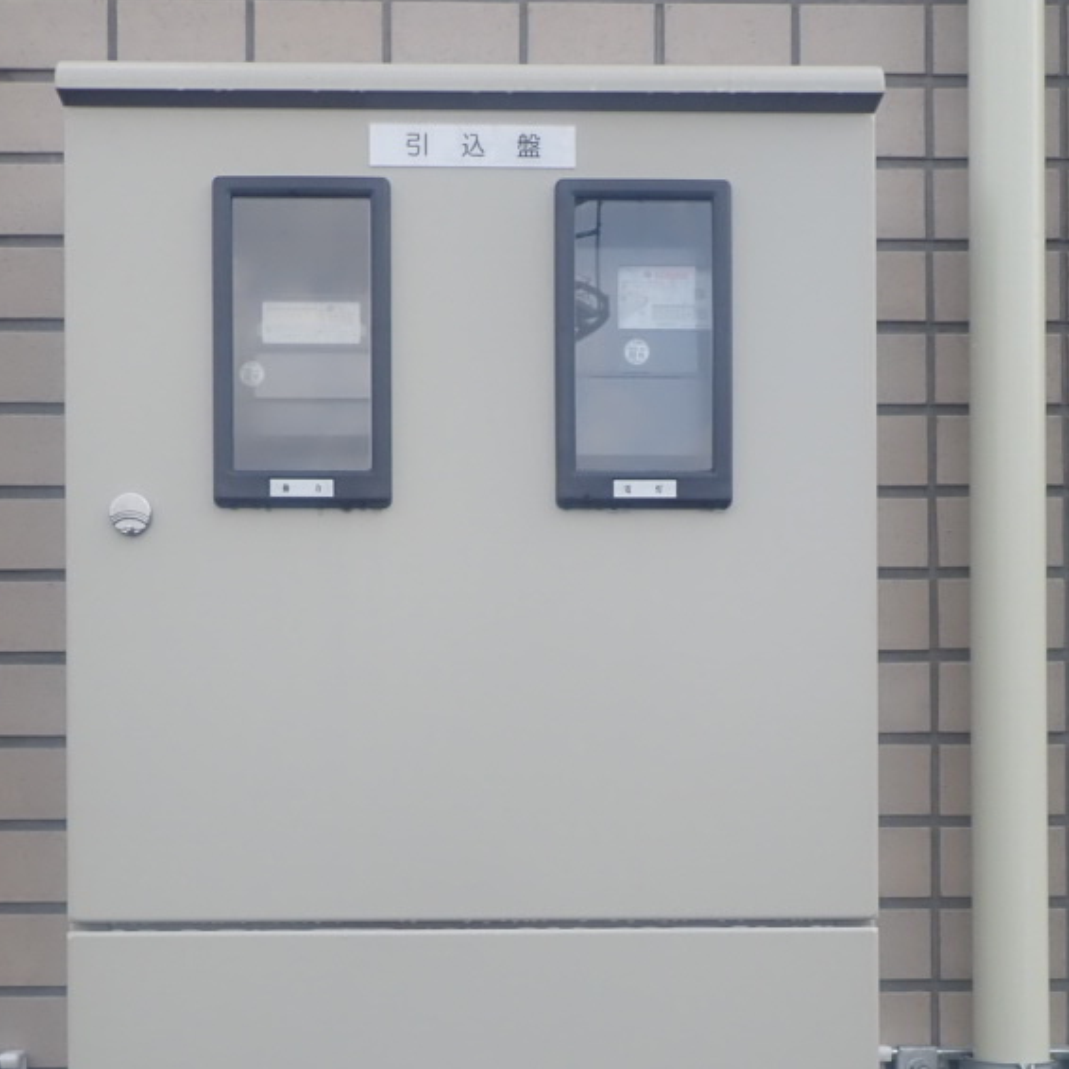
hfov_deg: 34.0
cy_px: 891
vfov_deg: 32.8
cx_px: 514
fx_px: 1747
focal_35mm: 50
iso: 100
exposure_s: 1/400
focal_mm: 4.5
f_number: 2.8
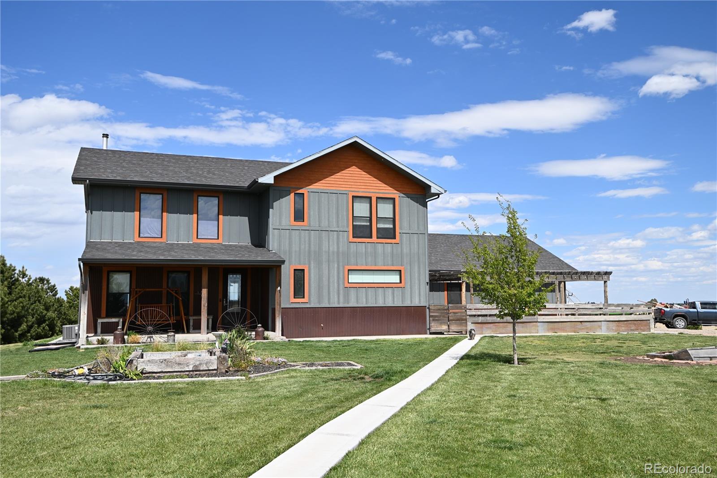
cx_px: 358
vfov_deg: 43.6
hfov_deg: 61.9
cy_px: 239
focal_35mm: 30
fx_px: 597
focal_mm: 20
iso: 100
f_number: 8
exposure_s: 1/400
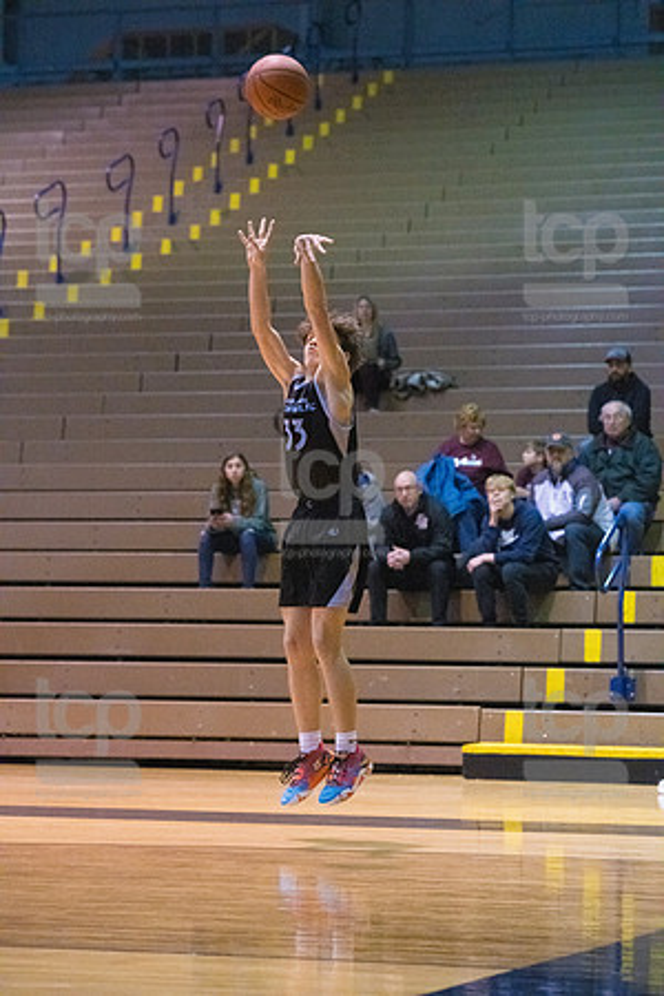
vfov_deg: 16.4
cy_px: 498
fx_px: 3458
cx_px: 332
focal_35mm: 125
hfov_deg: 11.0
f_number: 4.5
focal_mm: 125
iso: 10000
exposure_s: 1/800
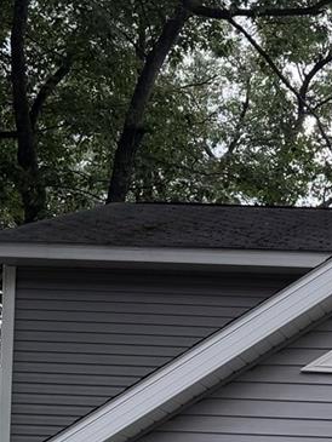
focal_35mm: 101
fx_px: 1291
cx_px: 522
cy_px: 618
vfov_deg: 17.8
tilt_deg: -0.7
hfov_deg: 13.6
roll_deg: -2.1
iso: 100
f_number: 1.78
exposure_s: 1/571
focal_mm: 6.76
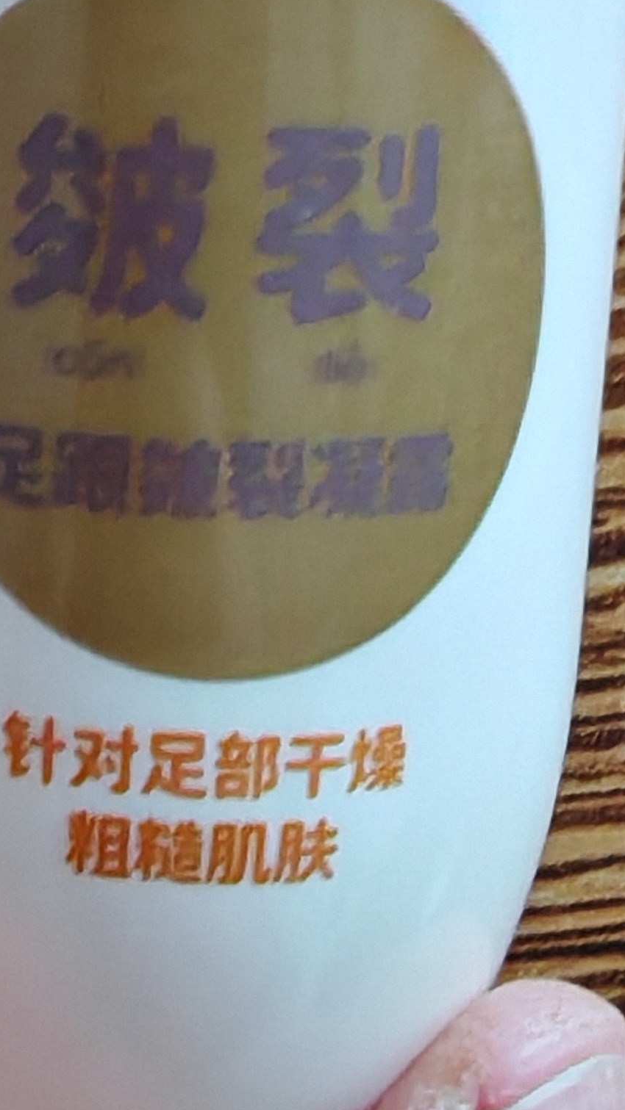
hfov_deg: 16.1
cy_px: -205
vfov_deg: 25.5
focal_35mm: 75
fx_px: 2210
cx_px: 207
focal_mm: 1.96
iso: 400
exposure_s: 1/25
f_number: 2.2
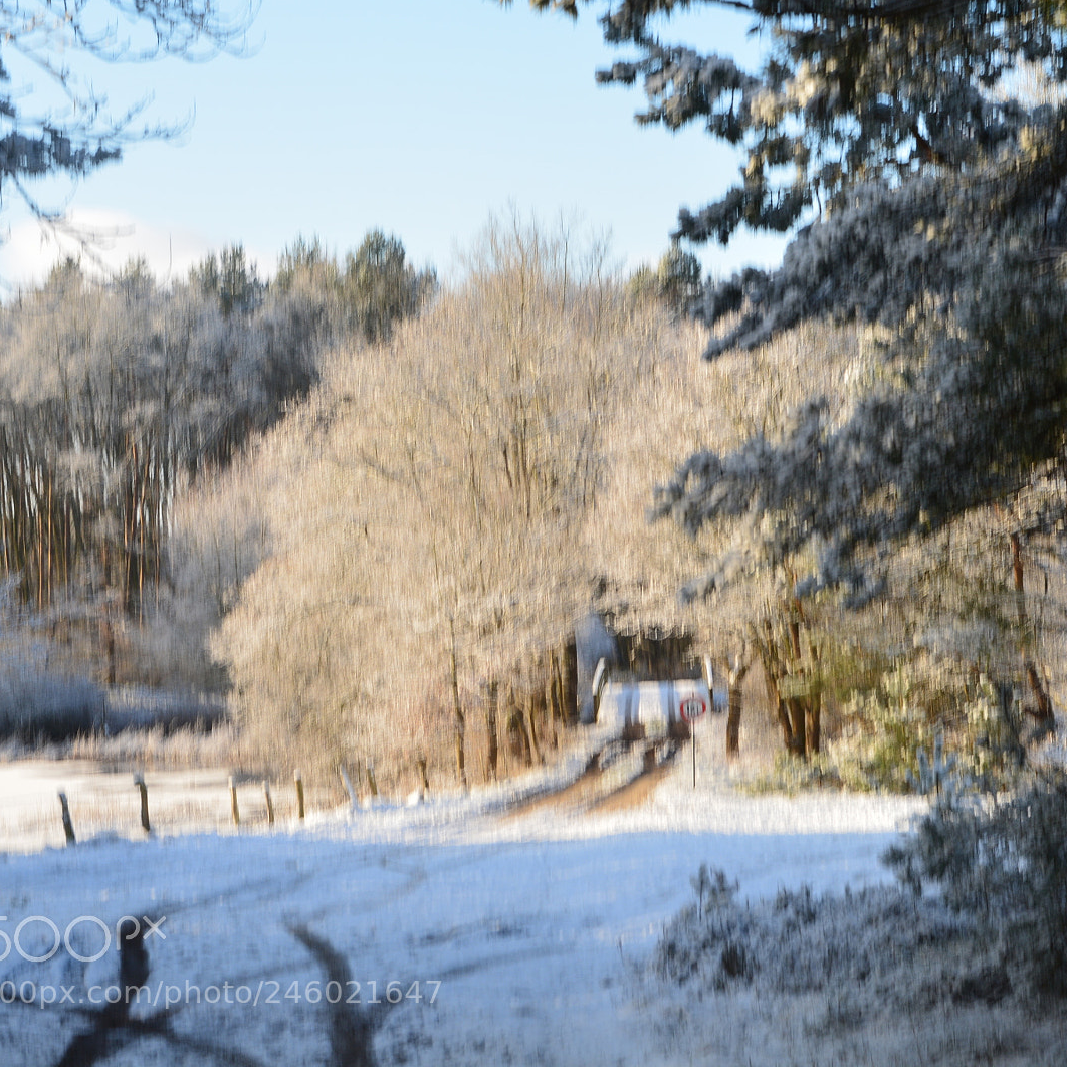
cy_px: 535
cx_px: 720
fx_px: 3684
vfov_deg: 16.5
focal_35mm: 106
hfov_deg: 16.4
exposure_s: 1/100
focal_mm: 55
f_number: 11
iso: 200
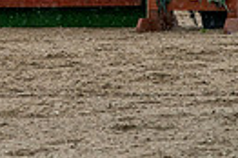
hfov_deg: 3.4
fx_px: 4008
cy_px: -173
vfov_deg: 2.3
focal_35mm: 607
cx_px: -45
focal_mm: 137
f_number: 5.6
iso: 1250
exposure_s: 1/1250
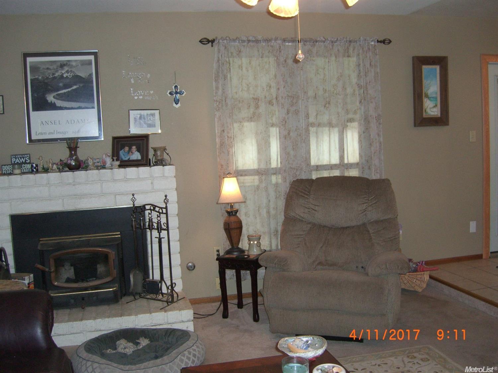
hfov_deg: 49.0
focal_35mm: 38
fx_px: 547
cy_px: 186
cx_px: 249
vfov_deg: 37.7
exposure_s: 1/60
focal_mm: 7.9
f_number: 2.8
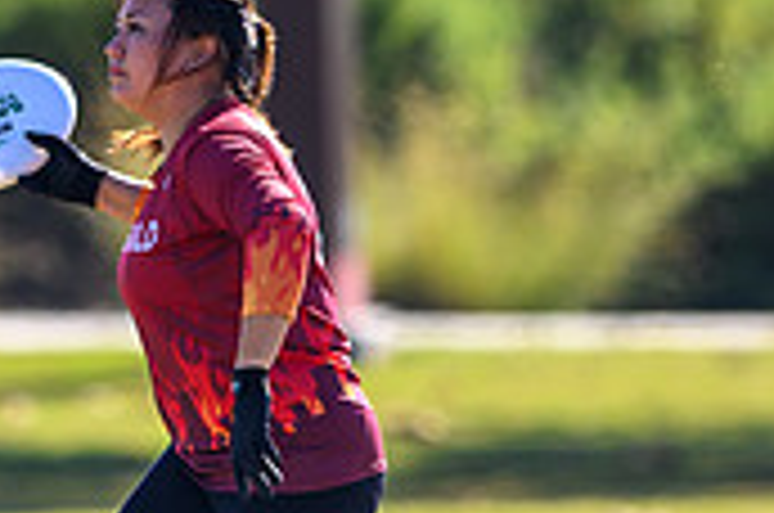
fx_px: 51139
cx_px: 95
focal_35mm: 2383
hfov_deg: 0.9
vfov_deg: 0.6
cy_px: 329
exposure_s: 1/1000
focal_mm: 400
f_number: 3.2
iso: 100
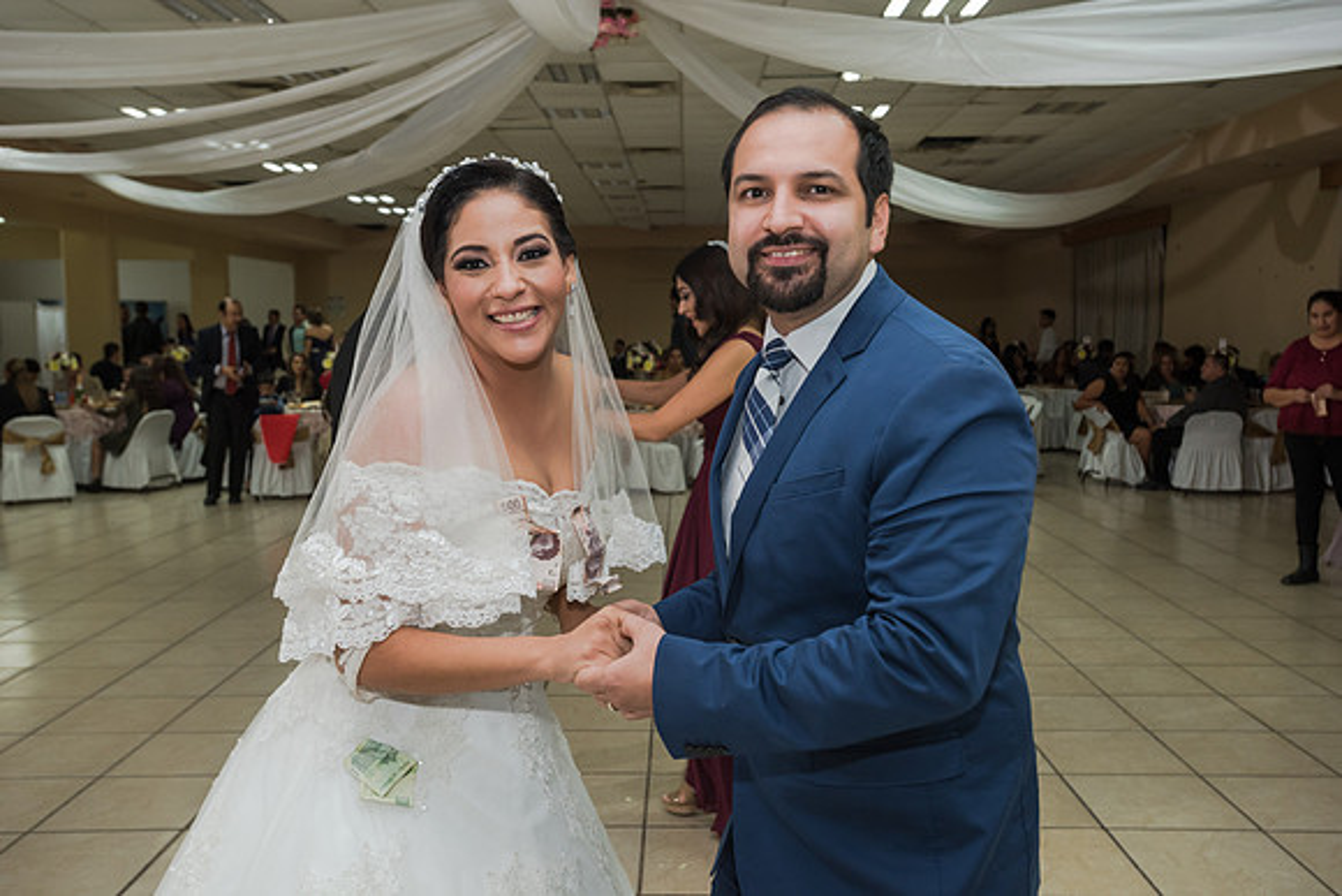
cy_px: 448
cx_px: 671
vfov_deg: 37.9
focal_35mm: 35
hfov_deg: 54.4
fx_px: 1305
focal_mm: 35
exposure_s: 1/100
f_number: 4
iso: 1600
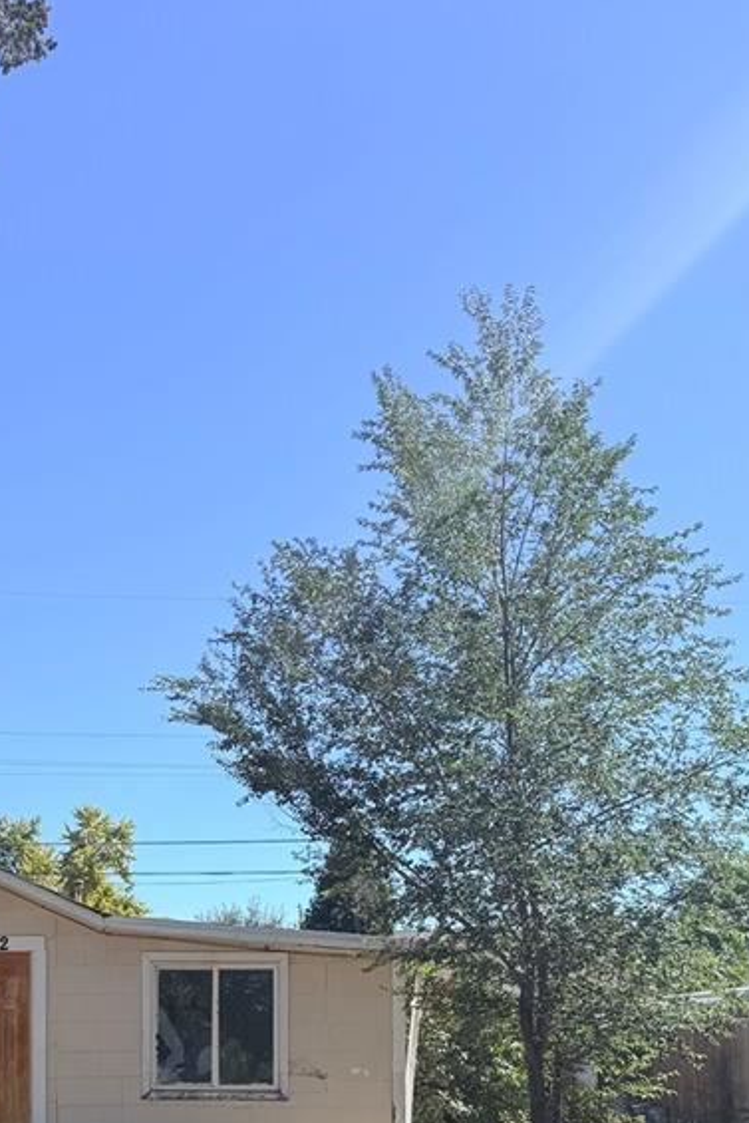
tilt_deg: +2.0
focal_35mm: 53
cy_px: 1061
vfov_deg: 34.8
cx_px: -50
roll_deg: -2.2
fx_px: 1653
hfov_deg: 24.1
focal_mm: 6.76
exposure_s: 1/2907
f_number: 1.78
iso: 80
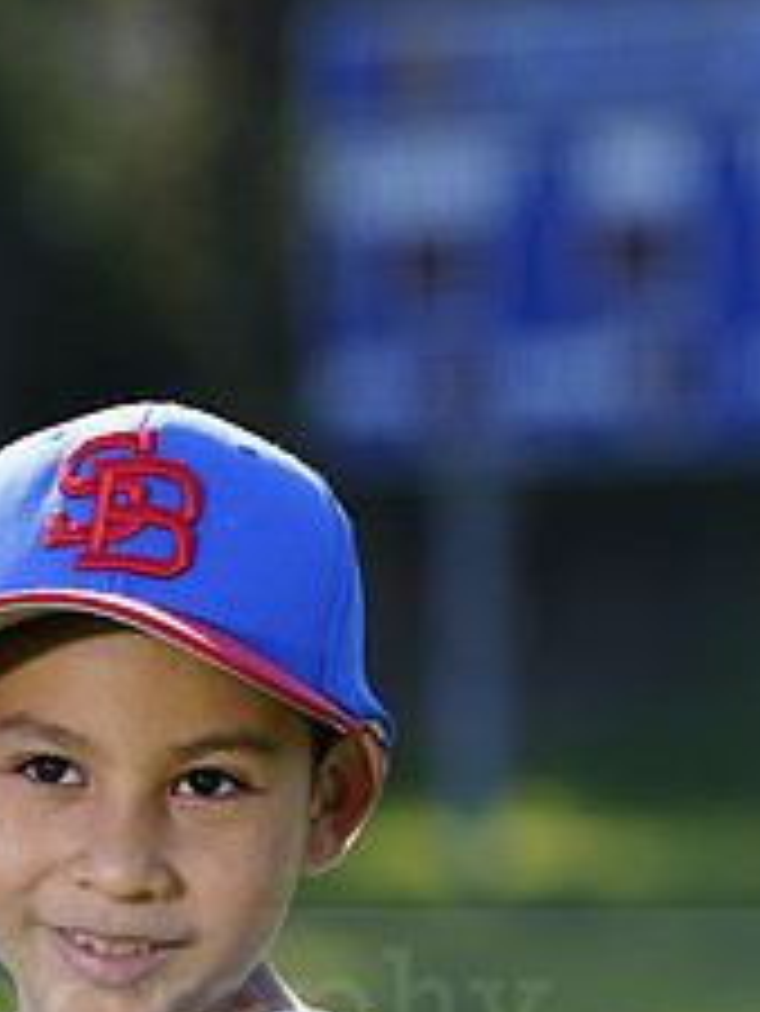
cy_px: 972
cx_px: -43
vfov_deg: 4.0
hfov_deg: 3.0
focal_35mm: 495
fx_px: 14477
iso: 100
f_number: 5
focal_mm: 200
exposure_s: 1/250
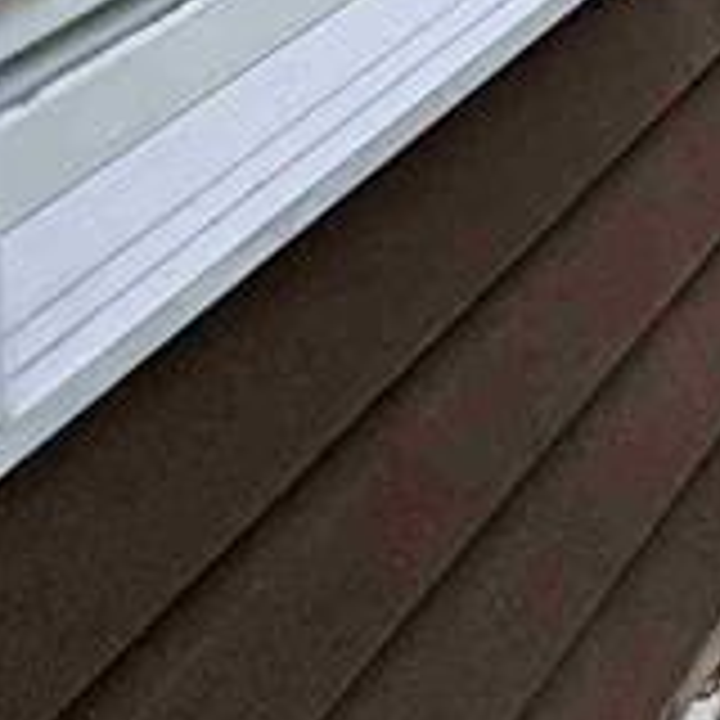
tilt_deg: -0.4
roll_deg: +0.9
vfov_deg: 15.6
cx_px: 2002
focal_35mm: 79
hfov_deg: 12.5
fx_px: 1859
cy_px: -850
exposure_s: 1/578
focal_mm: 2.22
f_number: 2.2
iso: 64
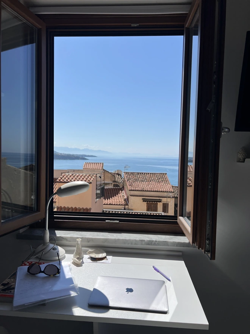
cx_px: 125
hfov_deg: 53.1
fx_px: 250
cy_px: 167
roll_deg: -0.5
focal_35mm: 26
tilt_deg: -2.4
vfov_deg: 67.3
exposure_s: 1/10309
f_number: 1.5
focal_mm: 5.7
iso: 50
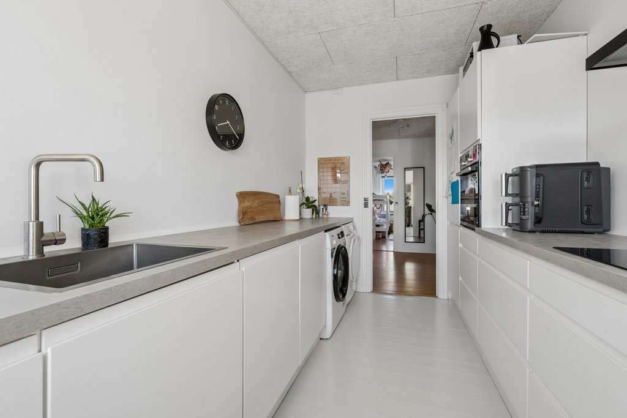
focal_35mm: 16
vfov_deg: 73.8
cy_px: 209
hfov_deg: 96.7
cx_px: 314
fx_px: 279
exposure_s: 1/20
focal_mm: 16
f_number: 11
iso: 800
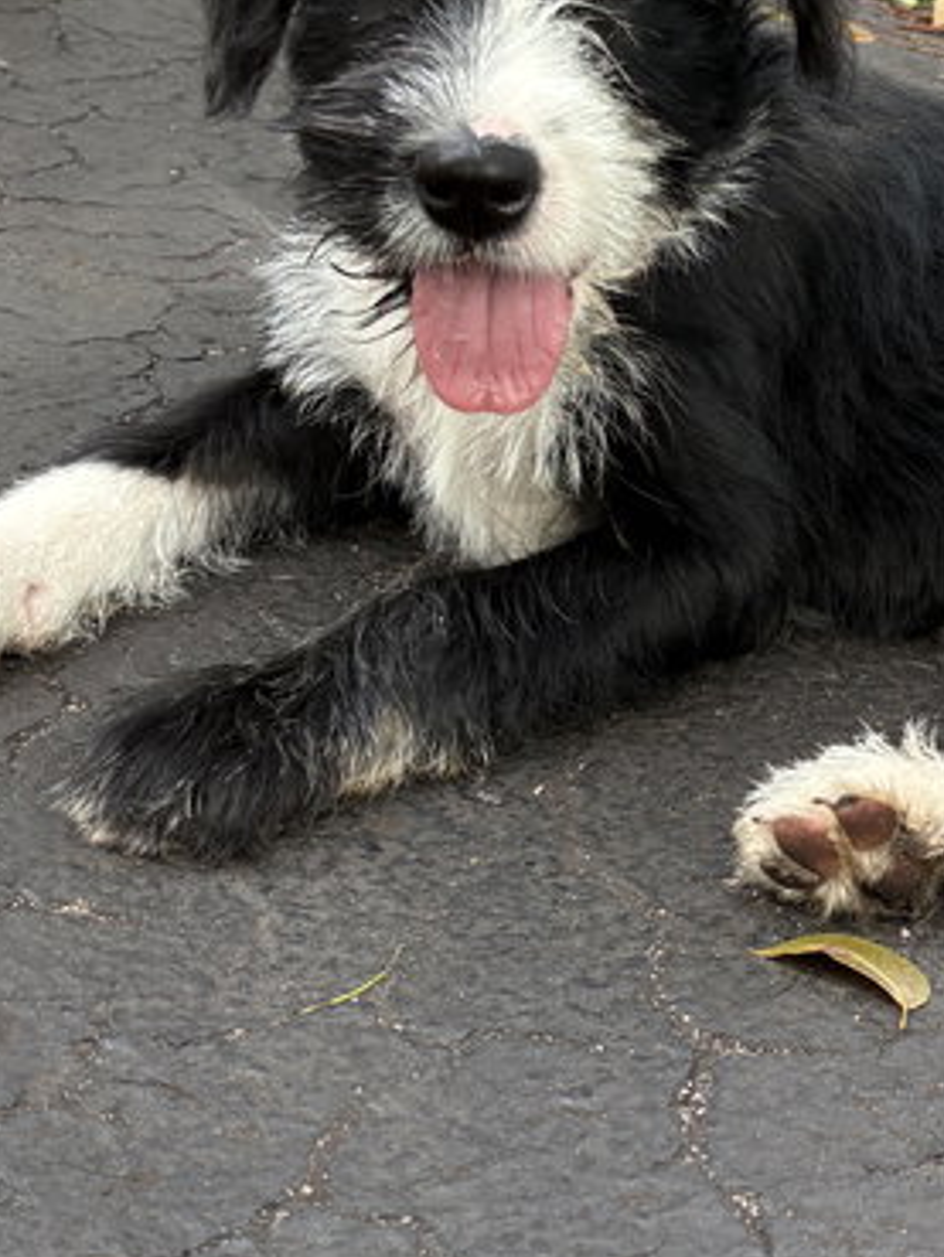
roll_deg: -5.5
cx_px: 777
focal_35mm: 47
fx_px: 1708
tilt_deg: -22.4
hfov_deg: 30.0
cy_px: 530
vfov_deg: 40.3
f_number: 1.6
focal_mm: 5.96
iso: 40
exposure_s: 1/142
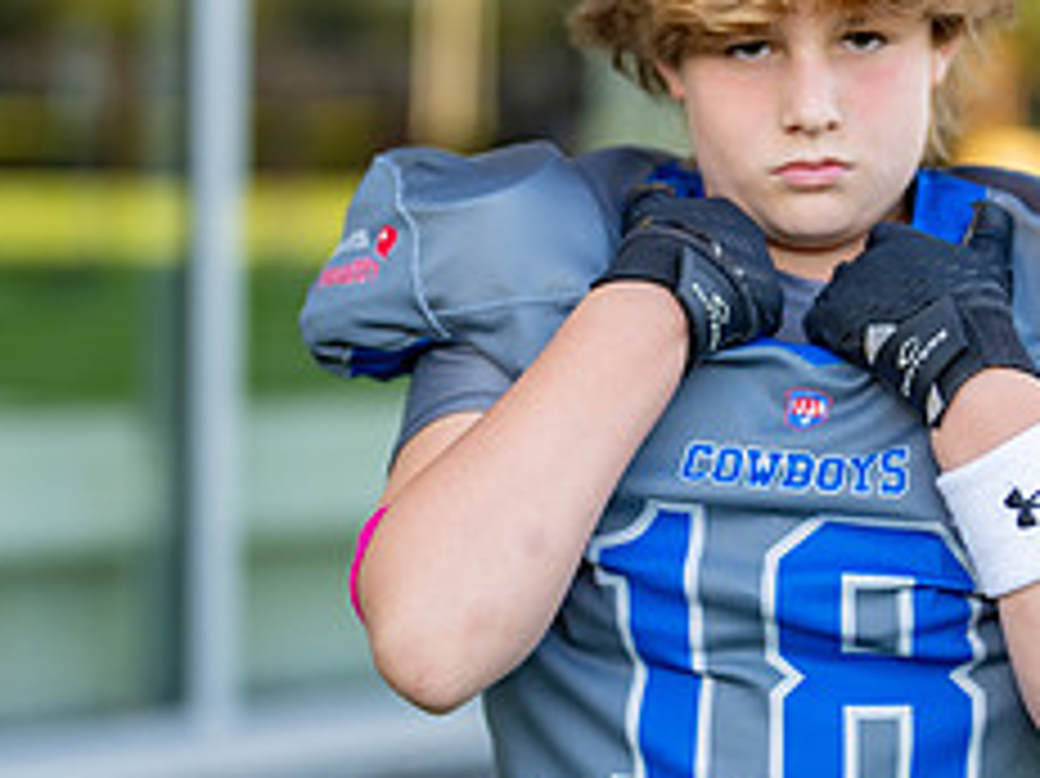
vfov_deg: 11.0
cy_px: 481
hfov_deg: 14.5
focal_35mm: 135
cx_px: 878
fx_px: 4054
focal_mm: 50
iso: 100
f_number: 1.2
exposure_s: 1/640
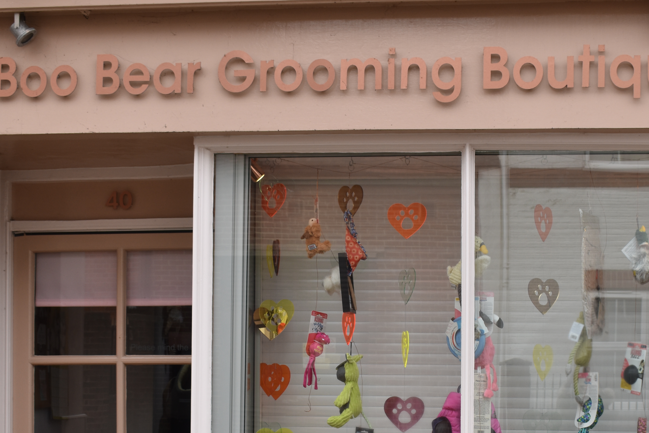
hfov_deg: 28.0
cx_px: 393
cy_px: 356
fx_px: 1298
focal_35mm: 72
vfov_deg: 18.7
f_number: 5.6
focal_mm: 28
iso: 220
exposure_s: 1/250
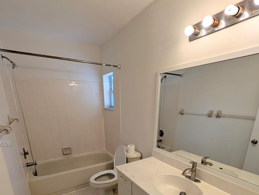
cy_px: 144
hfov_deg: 87.7
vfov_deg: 67.5
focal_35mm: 18
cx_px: 130
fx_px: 135
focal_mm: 2.23
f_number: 1.95
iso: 34
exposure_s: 1/147
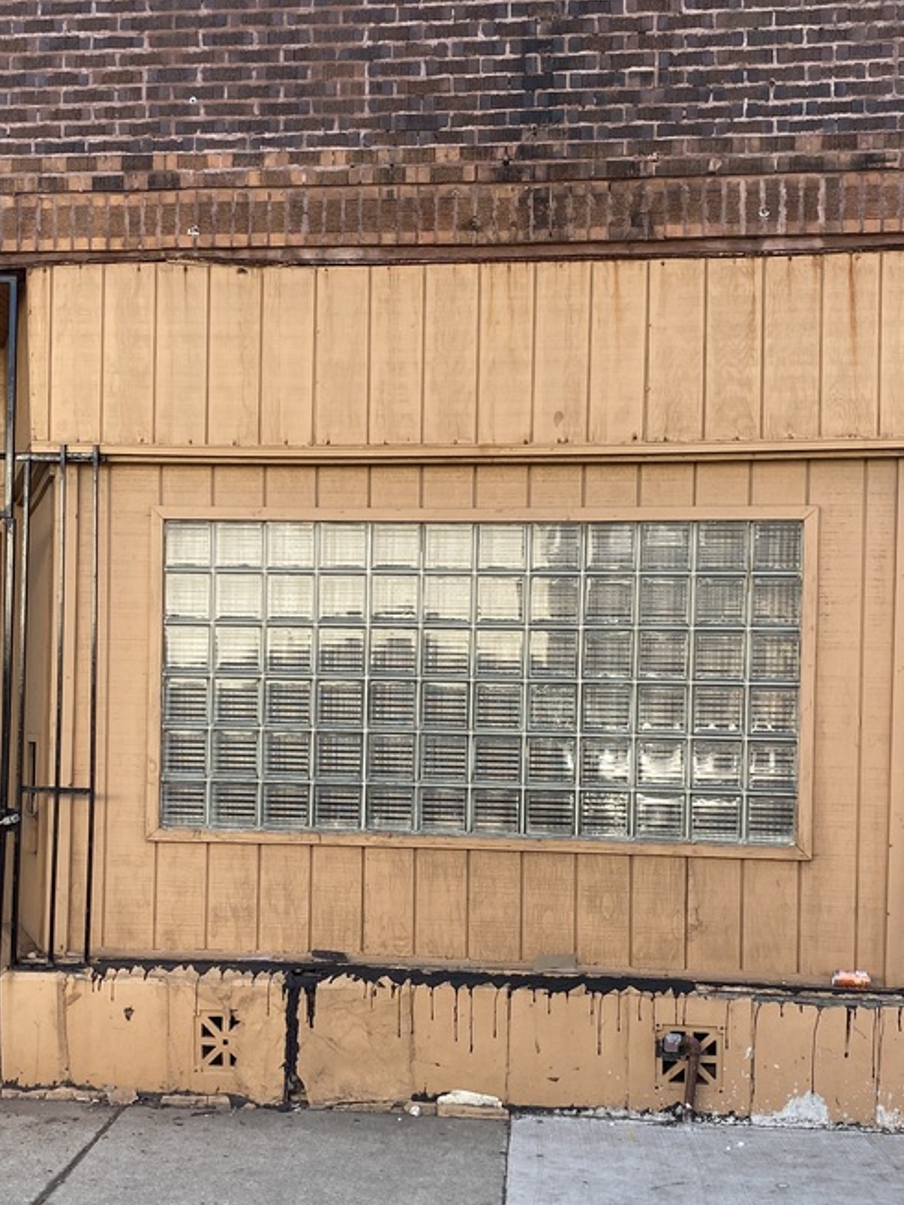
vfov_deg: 43.6
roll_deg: -1.5
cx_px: 397
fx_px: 1497
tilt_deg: -1.5
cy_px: 727
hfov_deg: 33.6
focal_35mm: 43
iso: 32
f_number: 1.8
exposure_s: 1/465
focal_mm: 4.25
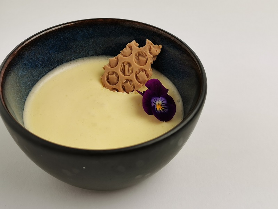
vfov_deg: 36.0
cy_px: 104
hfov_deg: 46.8
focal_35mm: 40
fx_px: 321
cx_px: 139
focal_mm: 5.56
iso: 50
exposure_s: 1/278
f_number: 1.6
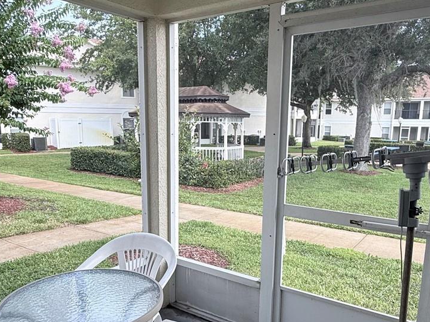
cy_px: 194
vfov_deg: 45.2
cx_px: 220
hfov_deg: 58.4
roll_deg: -0.4
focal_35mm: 31
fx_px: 385
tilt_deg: -10.4
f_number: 2.2
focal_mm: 2.22
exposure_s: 1/211
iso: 50
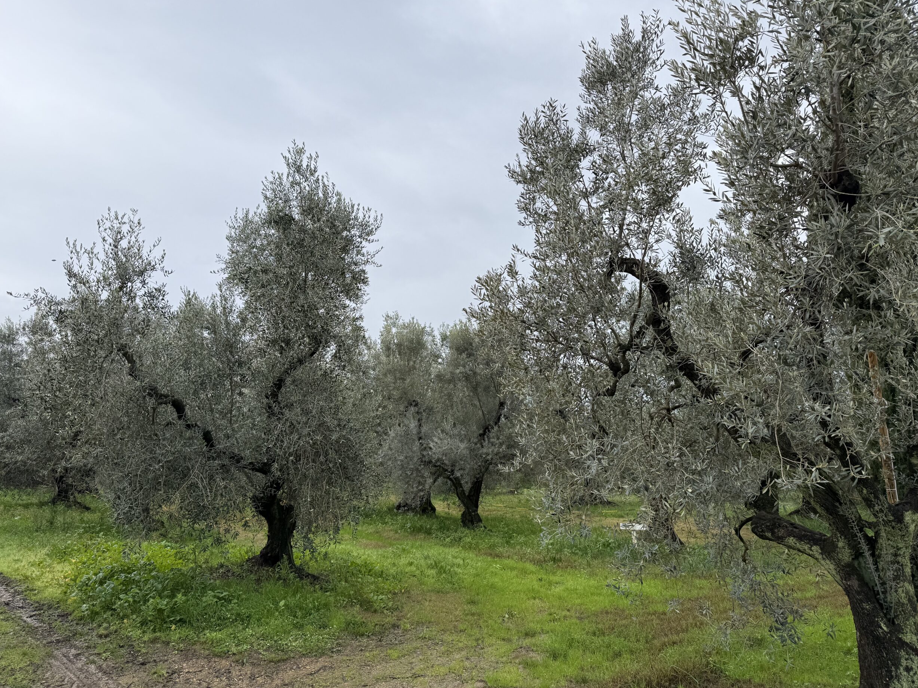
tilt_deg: +8.0
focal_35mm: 25
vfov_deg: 54.9
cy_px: 338
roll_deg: +3.7
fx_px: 663
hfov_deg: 69.4
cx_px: 460
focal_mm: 6.76
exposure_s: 1/1361
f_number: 1.78
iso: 80
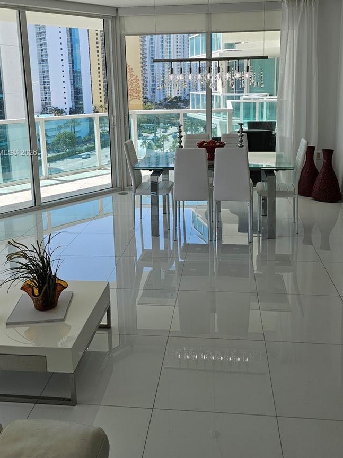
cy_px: 153
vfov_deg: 55.7
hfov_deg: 44.1
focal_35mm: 32
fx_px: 423
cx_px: 178
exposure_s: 1/239
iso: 10
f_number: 1.7
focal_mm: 6.3
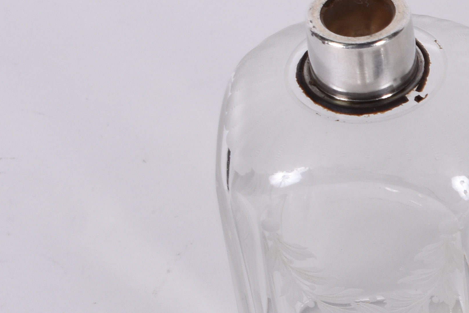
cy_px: 401
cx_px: 768
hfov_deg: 9.0
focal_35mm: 221
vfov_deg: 6.2
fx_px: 2879
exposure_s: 1/60
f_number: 8
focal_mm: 40
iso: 200
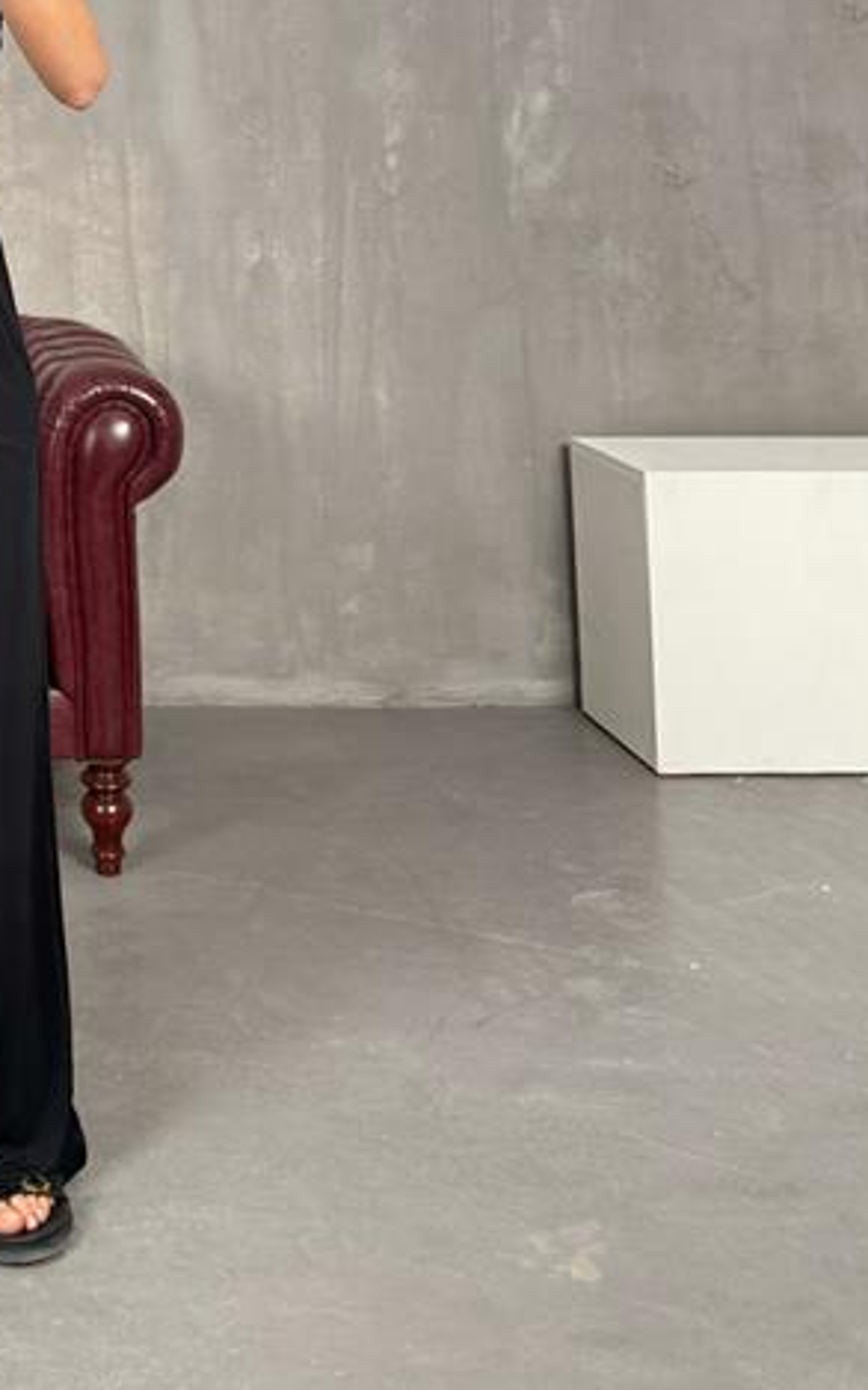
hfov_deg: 23.4
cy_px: 110
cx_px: -138
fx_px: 1931
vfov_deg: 36.8
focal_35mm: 51
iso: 160
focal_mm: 6.76
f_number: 1.78
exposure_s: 1/121
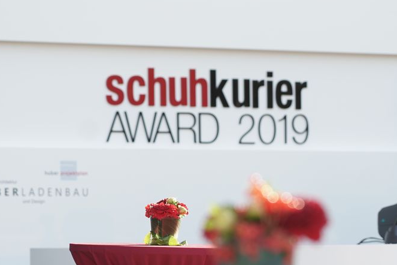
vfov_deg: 4.8
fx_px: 3132
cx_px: 255
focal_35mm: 284
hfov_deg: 7.3
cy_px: 165
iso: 100
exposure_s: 1/125
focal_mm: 105
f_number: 4.5
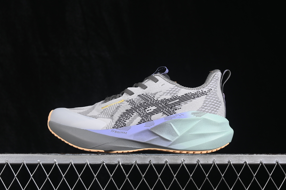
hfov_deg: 27.0
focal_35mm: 75
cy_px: 95
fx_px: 596
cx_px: 143
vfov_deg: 18.2
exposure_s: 1/80
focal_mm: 50
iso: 160
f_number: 8
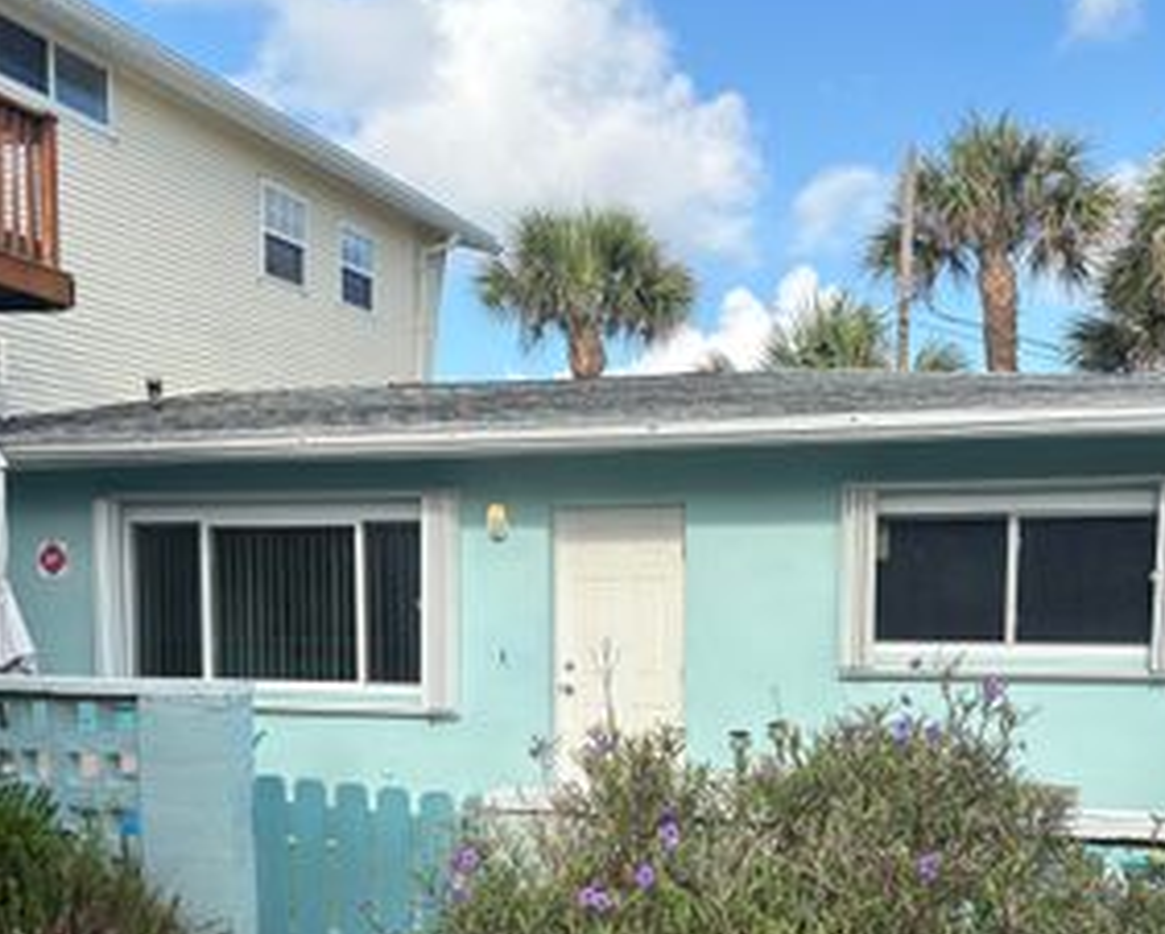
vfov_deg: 32.5
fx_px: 1553
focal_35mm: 45
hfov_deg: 41.0
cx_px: 661
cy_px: 750
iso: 50
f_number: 1.6
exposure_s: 1/1751
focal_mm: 5.96
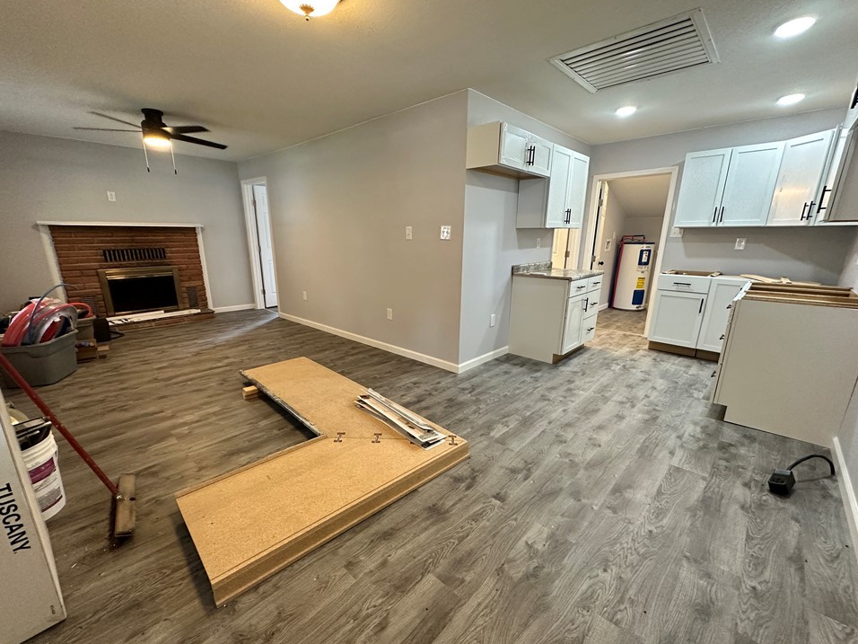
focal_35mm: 15
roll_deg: +0.2
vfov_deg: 81.7
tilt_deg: -14.9
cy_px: 337
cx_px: 416
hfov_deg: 98.1
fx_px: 372
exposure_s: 1/60
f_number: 2.2
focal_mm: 2.22
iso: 320
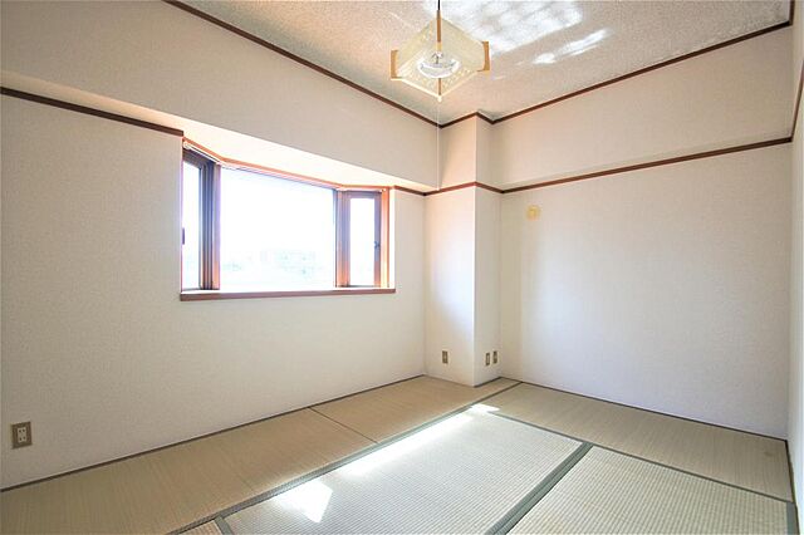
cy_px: 268
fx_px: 335
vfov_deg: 77.3
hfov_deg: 100.4
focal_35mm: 15
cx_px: 402
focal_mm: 10
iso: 100
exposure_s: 1/50
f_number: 4.5
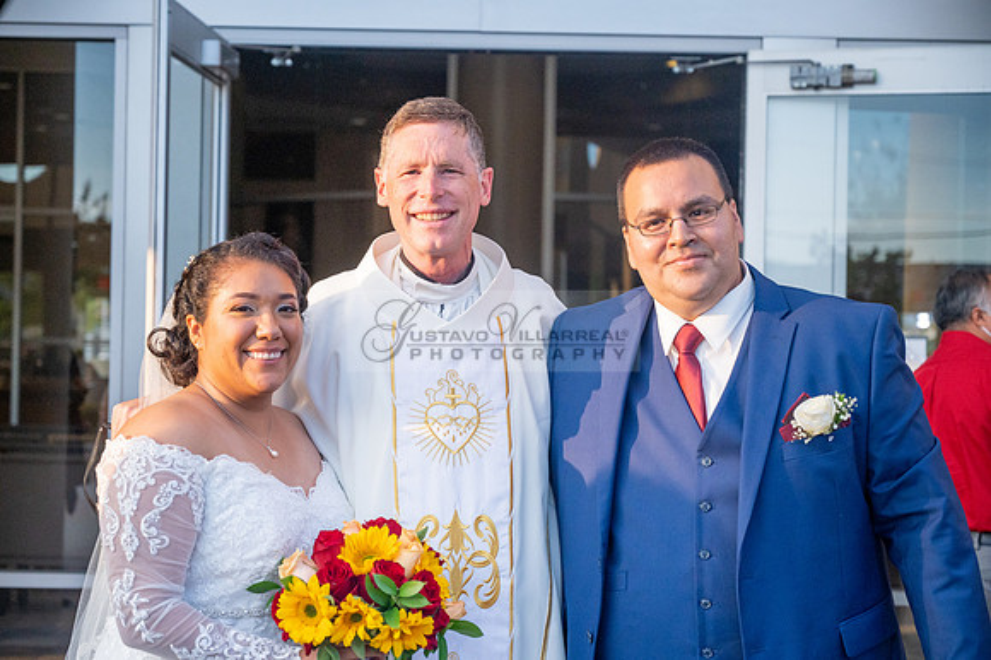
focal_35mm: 64
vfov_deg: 21.2
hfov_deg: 31.4
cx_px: 496
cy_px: 330
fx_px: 1761
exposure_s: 1/5000
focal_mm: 64
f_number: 4
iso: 2500
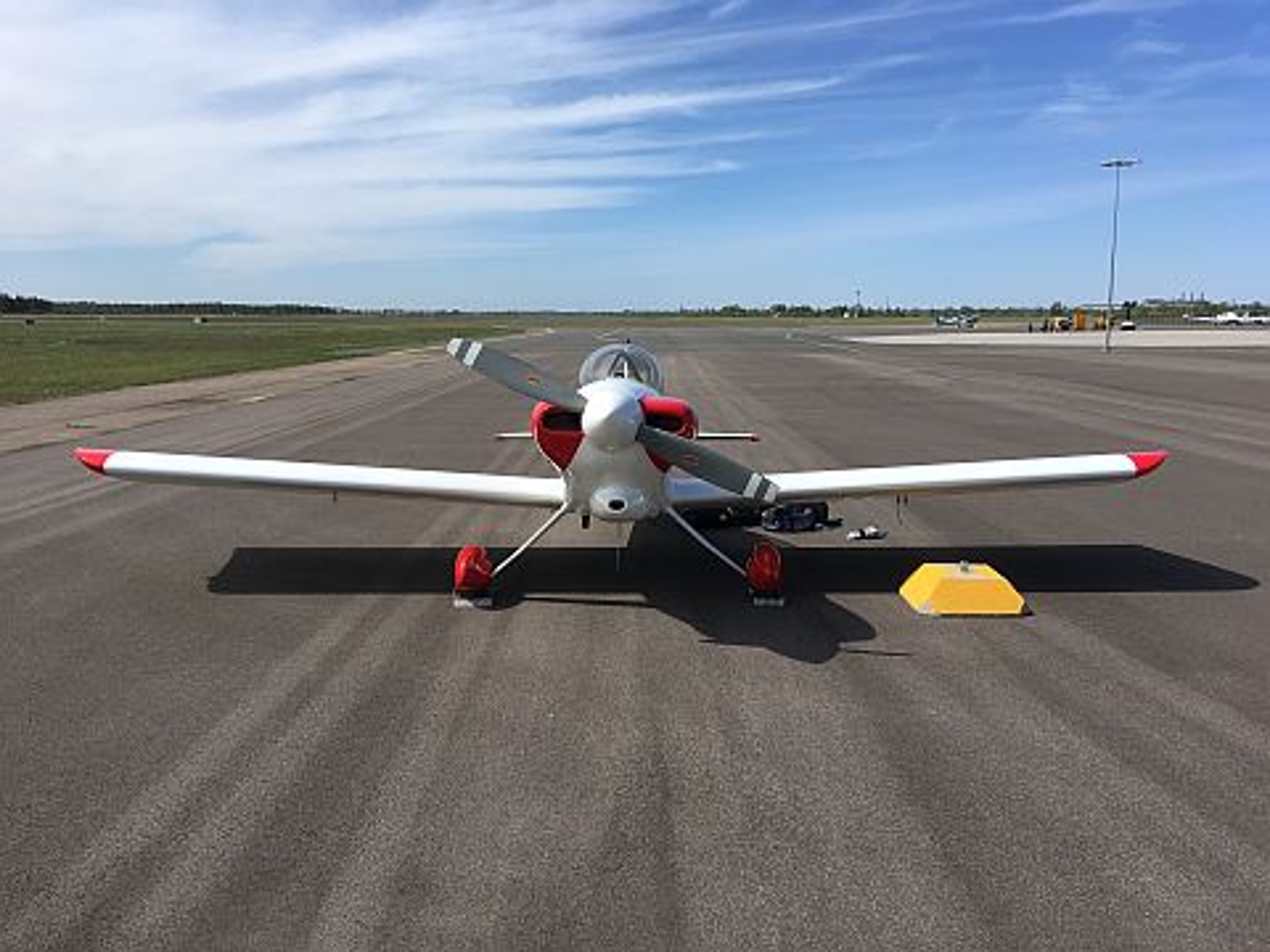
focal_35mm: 29
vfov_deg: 48.2
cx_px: 635
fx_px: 1064
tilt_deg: -8.5
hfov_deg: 61.7
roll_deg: -0.7
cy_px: 476
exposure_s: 1/1748
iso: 25
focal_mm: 4.15
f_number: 2.2
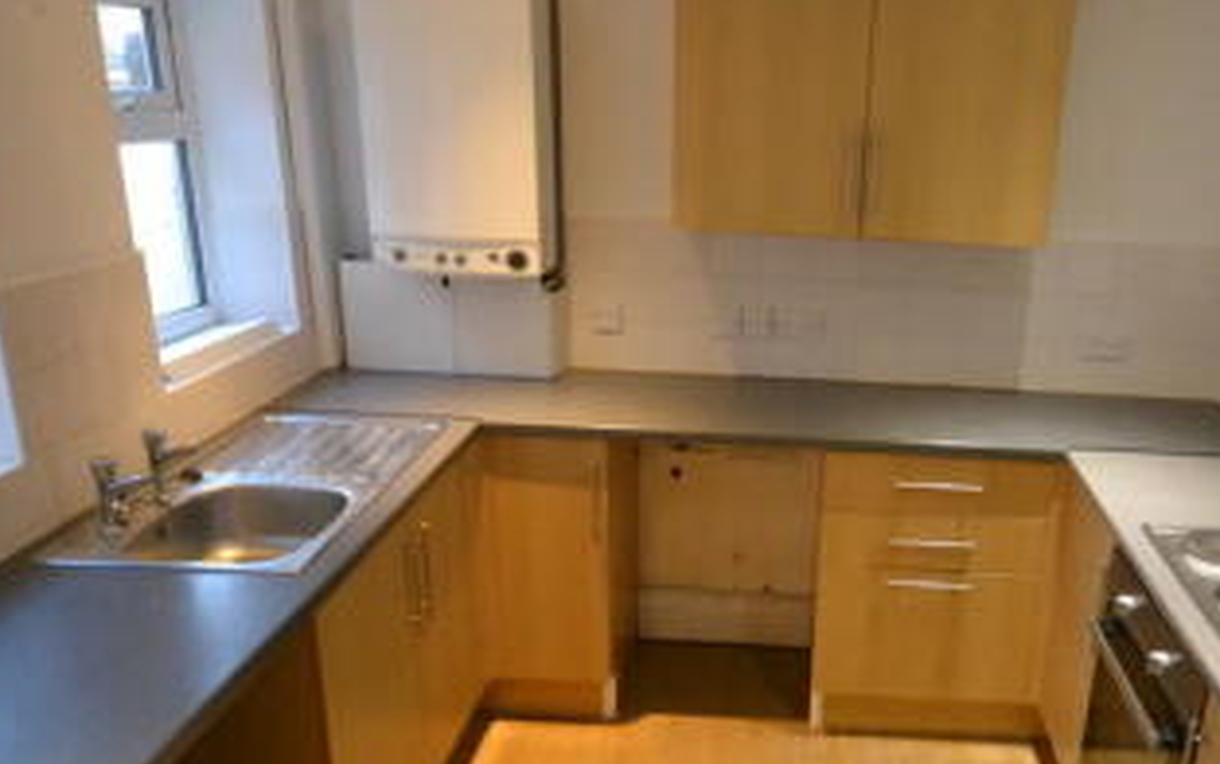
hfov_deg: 58.5
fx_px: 1065
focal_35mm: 32
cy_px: 501
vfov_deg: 39.1
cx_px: 793
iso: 3200
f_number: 4
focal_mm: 10
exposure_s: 1/60
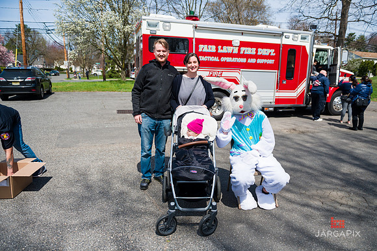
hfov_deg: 73.8
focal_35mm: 24
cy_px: 126
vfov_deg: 53.1
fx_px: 251
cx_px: 188
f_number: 4
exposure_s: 1/4000
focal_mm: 24
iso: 200
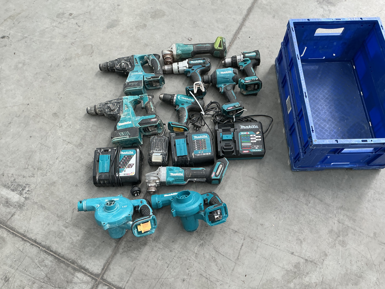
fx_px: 323
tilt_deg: -65.0
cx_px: 192
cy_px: 144
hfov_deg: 61.7
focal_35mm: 29
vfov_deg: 48.2
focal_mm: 3
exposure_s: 1/120
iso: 40
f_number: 1.8
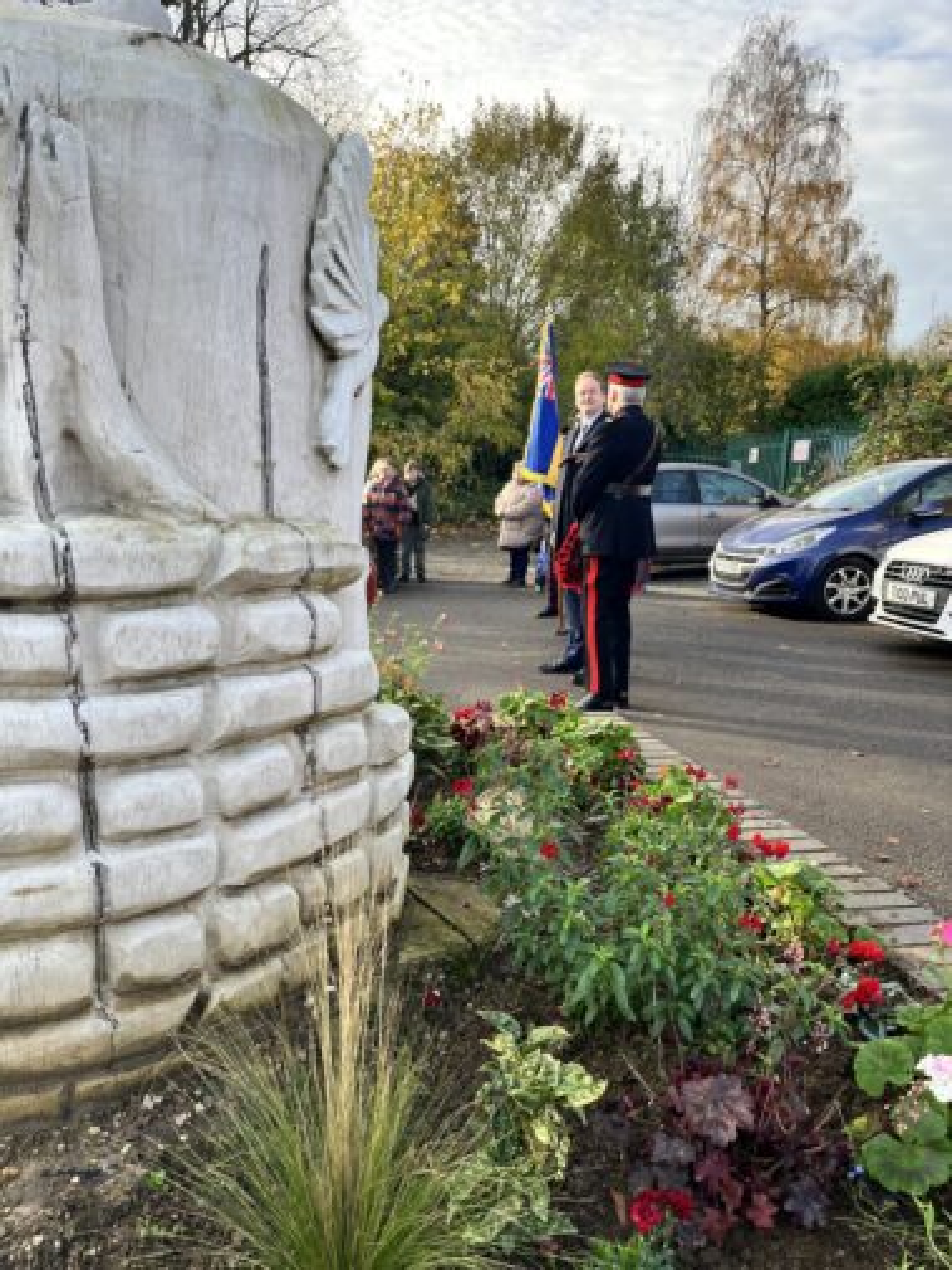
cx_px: 476
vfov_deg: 67.3
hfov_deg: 53.1
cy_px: 635
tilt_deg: -8.0
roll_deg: -3.4
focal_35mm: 26
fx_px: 953
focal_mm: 5.1
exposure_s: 1/571
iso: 50
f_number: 1.6
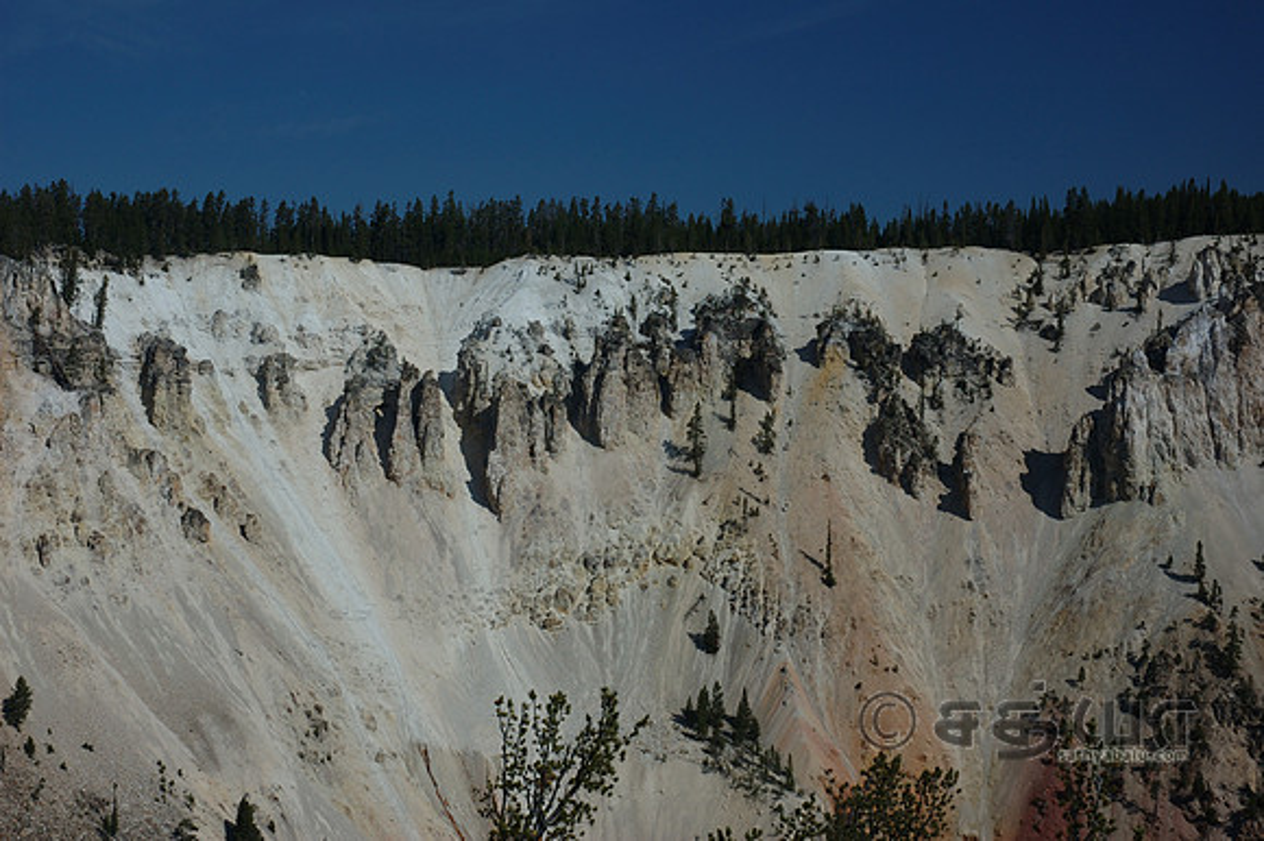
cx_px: 632
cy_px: 420
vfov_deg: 23.8
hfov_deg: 35.1
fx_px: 2000
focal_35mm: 57
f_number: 9
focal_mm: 38
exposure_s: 1/320
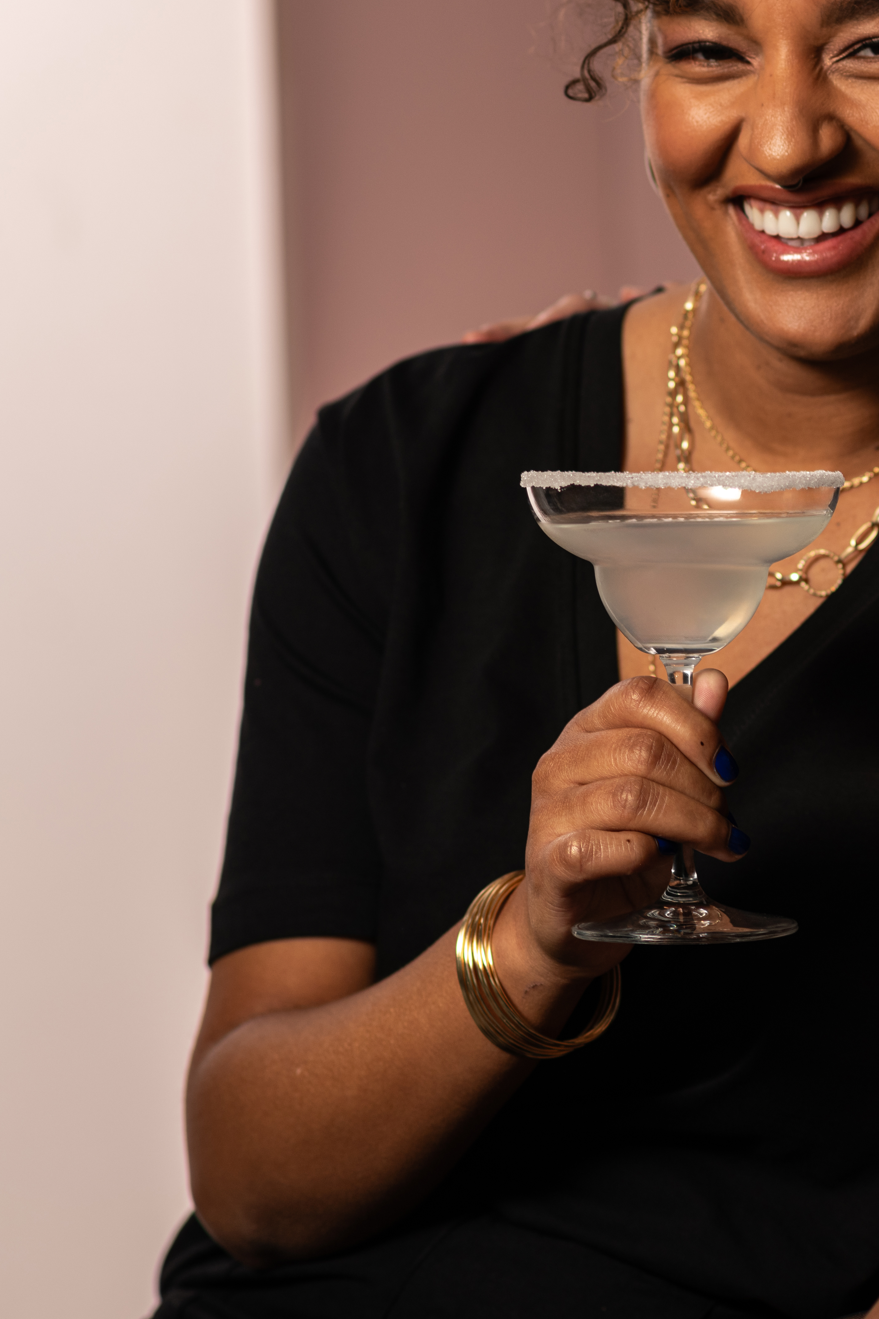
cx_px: 813
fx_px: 6043
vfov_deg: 12.4
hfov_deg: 8.3
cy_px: 472
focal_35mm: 165
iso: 80
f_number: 3.5
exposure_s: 1/160
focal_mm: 85
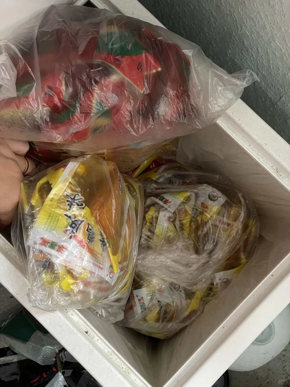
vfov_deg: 36.8
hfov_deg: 28.0
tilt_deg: -83.0
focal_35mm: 52
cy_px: 194
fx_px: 581
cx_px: 145
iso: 640
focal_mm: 6
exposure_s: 1/60
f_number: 2
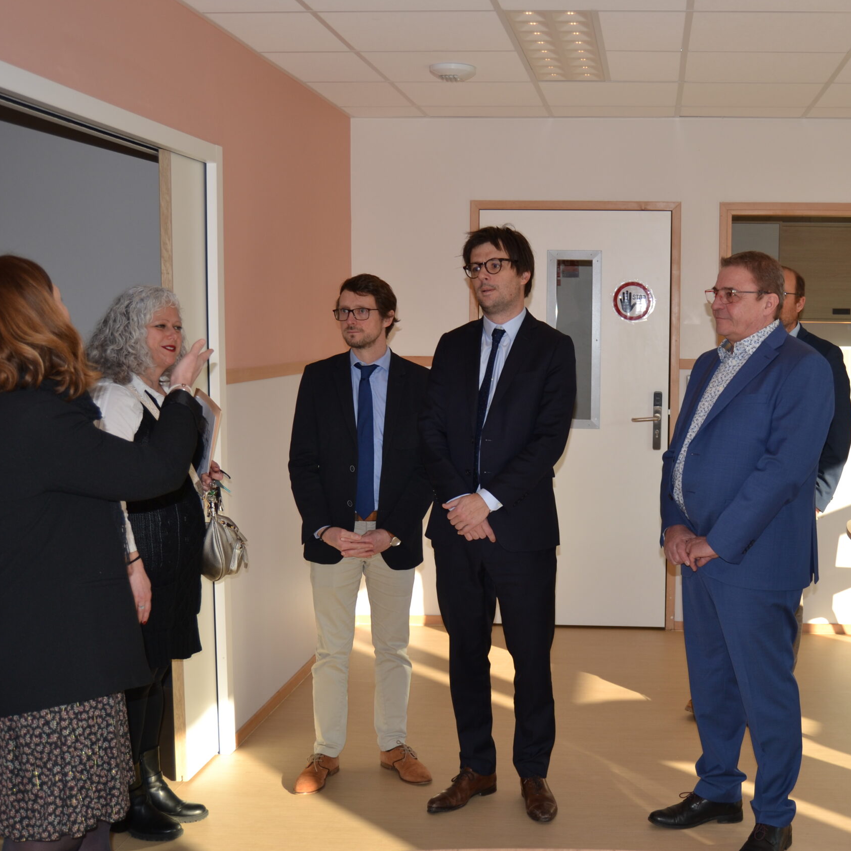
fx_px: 1242
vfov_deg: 37.8
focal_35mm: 45
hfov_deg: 37.1
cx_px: 611
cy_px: 430
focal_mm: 23
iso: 100
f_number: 4.5
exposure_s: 1/200
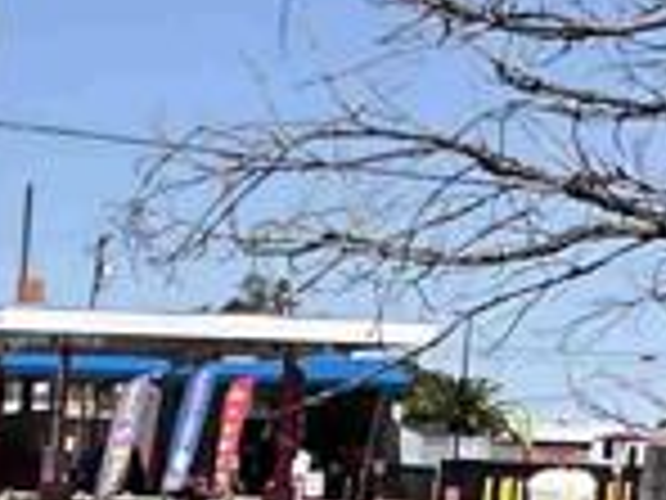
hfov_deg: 8.7
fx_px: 3848
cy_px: 950
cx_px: -1094
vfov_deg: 7.2
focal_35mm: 200
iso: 20
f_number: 1.8
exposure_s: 1/2227
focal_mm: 3
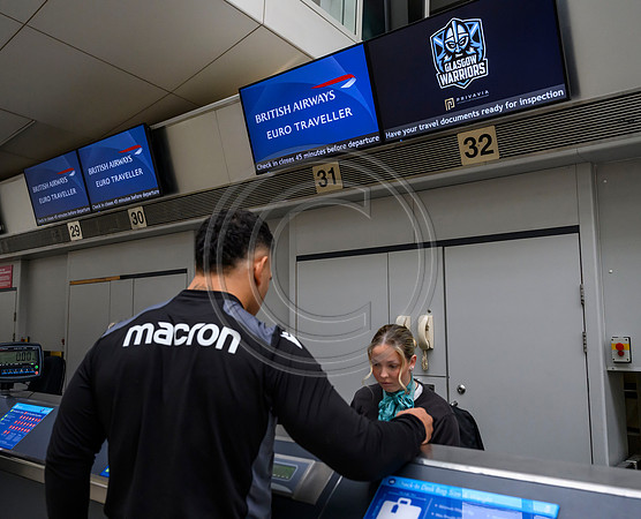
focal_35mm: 32
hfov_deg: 55.8
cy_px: 260
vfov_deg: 46.4
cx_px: 308
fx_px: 605
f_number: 4.5
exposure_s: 1/400
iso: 3200
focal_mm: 28
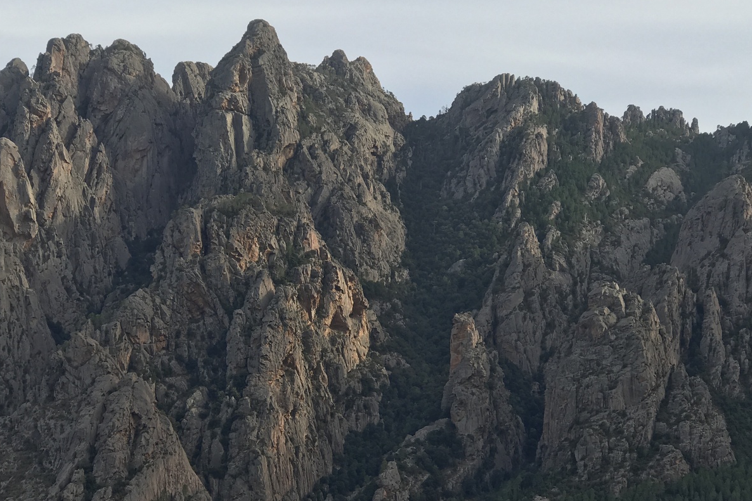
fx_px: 1671
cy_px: 323
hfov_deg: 25.4
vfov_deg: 17.0
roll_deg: -0.3
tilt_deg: +1.1
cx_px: 336
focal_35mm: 80
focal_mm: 6.6
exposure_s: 1/295
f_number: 2.8
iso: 20
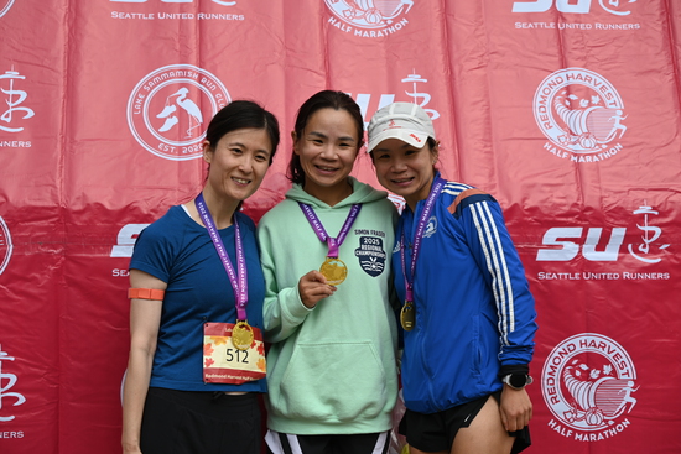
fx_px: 1324
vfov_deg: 19.5
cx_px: 340
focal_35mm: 70
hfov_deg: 28.8
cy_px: 227
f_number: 6
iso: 100
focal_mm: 70
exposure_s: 1/250
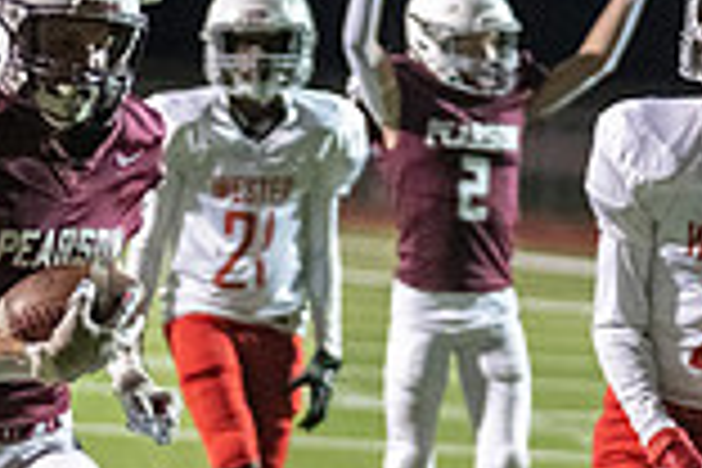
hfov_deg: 5.4
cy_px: 515
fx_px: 7468
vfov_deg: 3.6
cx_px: -166
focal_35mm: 383
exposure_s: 1/1000
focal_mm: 103
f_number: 2.8
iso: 8000
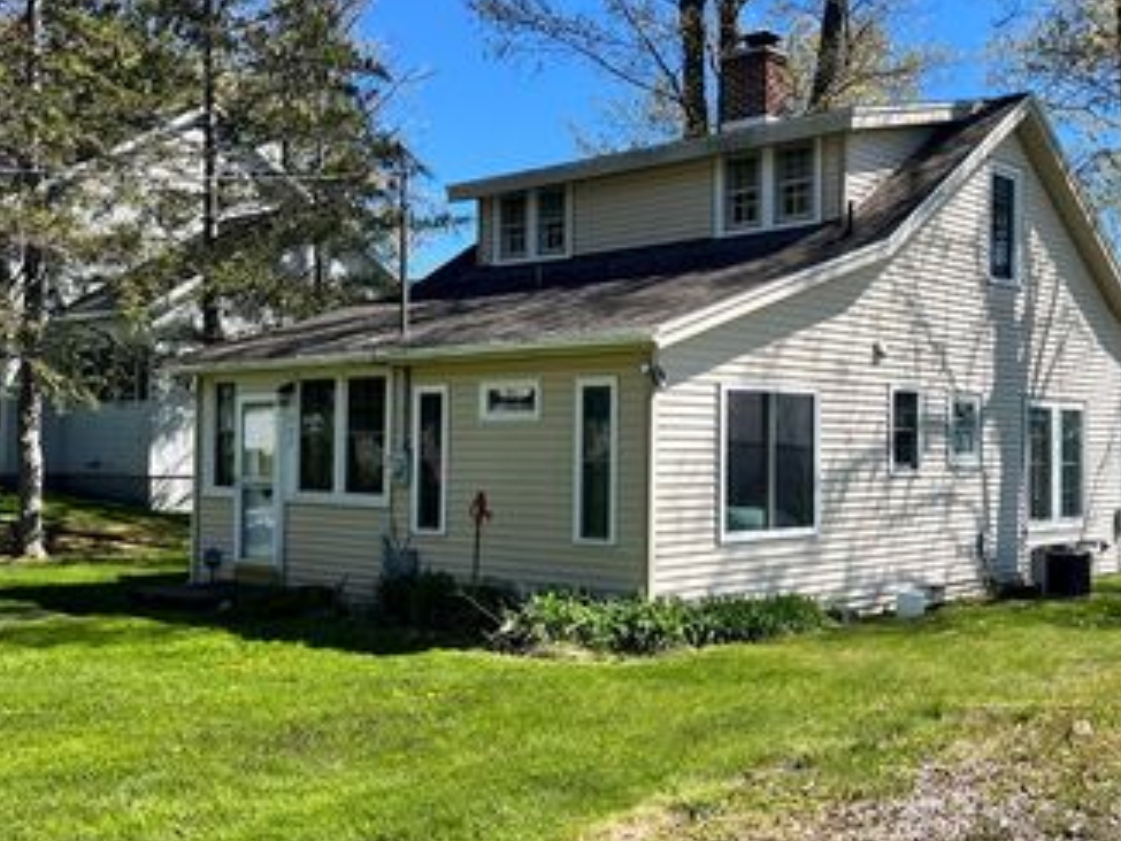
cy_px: 412
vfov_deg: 36.0
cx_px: 745
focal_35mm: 40
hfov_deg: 46.1
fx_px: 1296
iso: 50
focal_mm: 5.7
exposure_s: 1/3077
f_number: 1.5
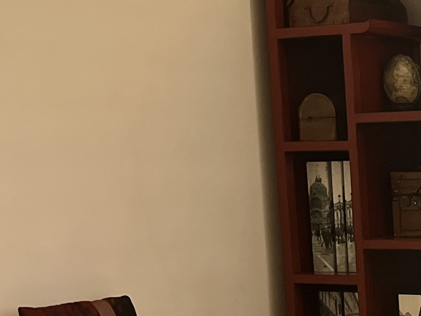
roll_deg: +0.7
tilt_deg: -12.9
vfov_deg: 13.4
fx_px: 1289
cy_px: 435
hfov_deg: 17.2
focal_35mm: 106
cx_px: 579
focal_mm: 5.7
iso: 320
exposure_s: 1/50
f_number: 1.5
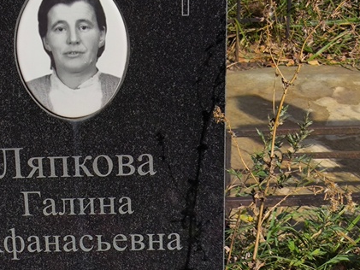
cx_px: 34
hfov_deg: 20.2
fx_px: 988
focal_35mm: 95
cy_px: 191
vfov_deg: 15.5
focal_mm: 4.71
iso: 50
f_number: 1.7
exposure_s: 1/2162
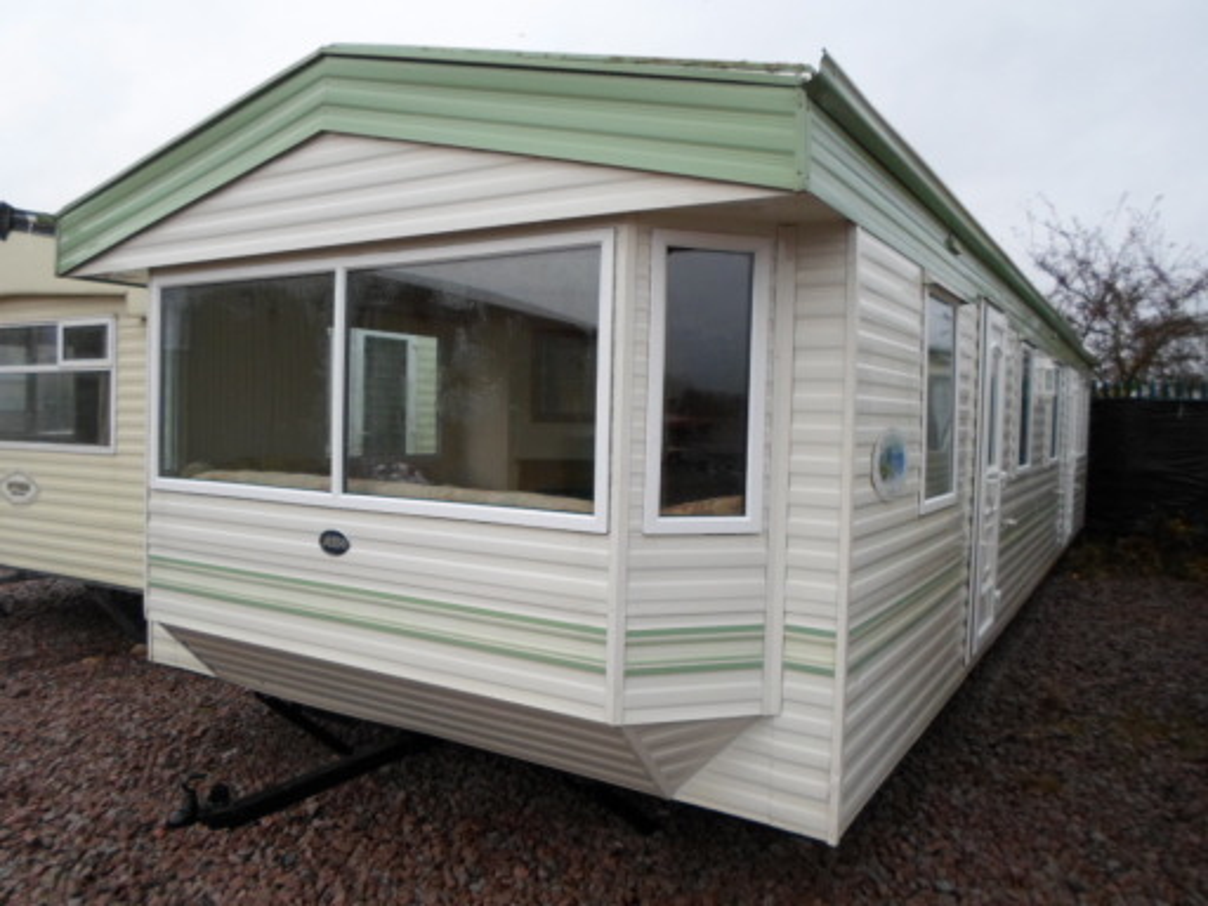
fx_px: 872
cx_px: 604
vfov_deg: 54.9
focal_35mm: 25
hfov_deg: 69.4
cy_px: 453
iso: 80
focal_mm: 4.5
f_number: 2.5
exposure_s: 1/350
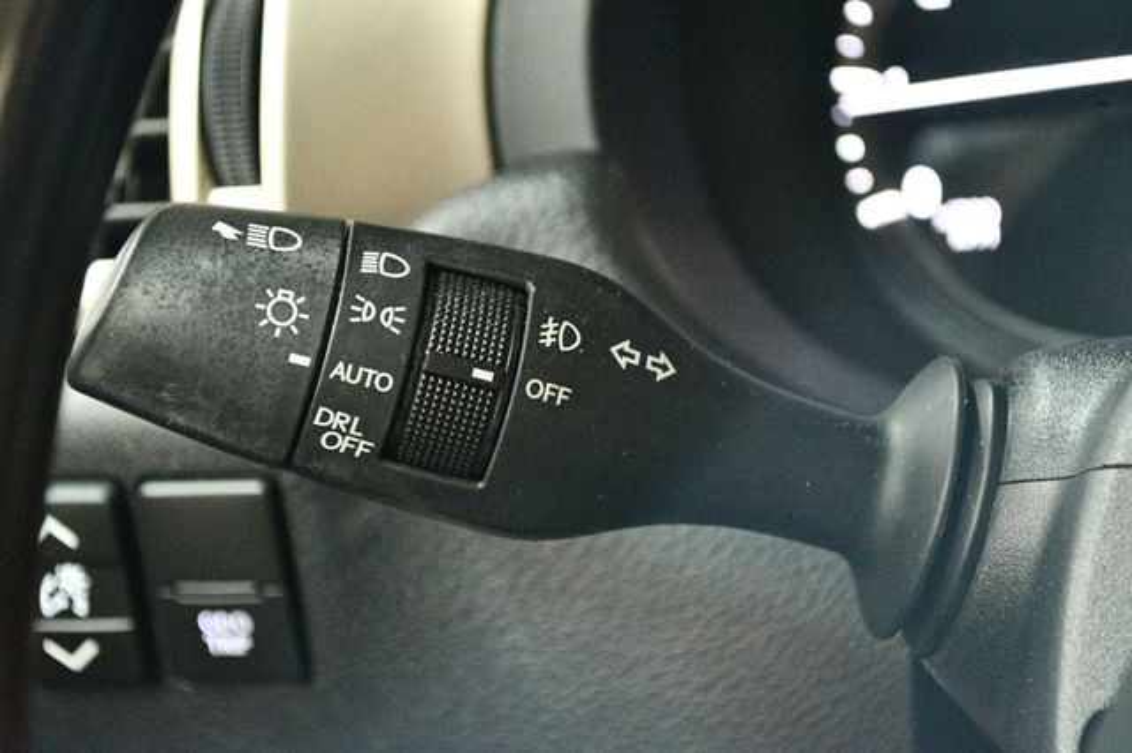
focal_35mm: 82
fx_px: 2577
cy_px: 376
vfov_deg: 16.6
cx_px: 566
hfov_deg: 24.8
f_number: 5.6
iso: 12800
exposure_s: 1/30
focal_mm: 55
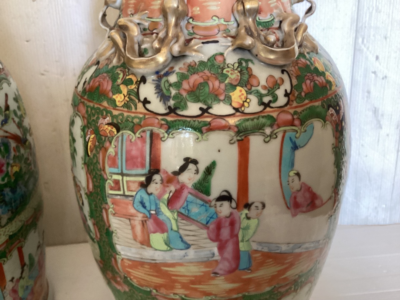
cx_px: 200
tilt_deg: -23.7
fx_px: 358
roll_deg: -0.4
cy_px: 150
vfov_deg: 45.4
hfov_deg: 58.4
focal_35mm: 31
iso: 320
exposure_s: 1/60
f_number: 2.4
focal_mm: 3.3
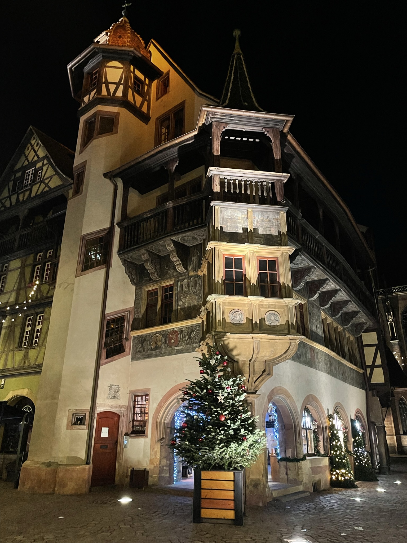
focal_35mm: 26
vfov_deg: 67.3
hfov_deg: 53.1
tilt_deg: +21.9
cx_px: 204
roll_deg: -0.1
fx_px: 408
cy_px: 272
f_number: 1.6
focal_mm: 4.2
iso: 640
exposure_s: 1/25
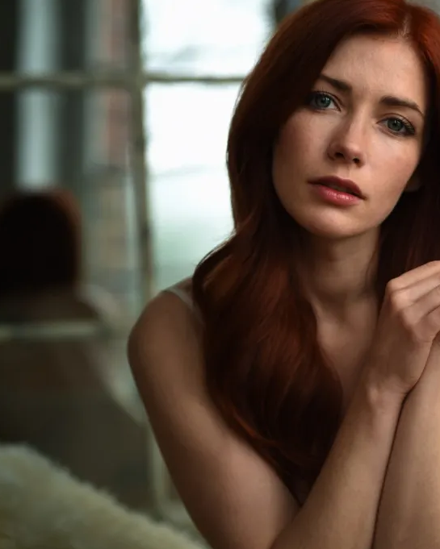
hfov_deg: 12.8
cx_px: 317
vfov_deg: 16.0
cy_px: 274
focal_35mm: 120
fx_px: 1953
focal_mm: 85
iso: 200
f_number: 2.5
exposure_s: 1/80
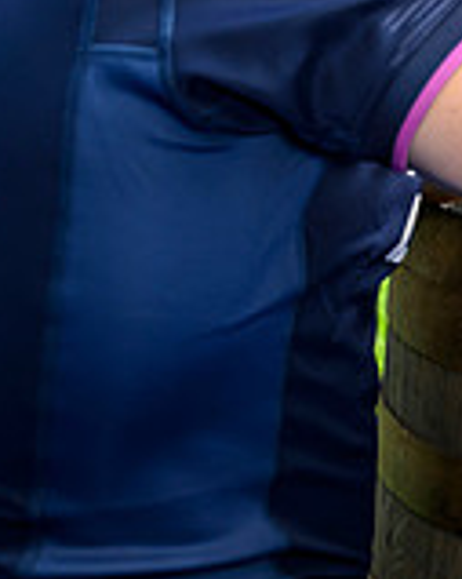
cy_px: -162
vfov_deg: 15.1
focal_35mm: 122
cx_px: 1011
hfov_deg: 11.1
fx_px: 2087
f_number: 4.5
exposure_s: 1/200
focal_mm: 33.5
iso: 160
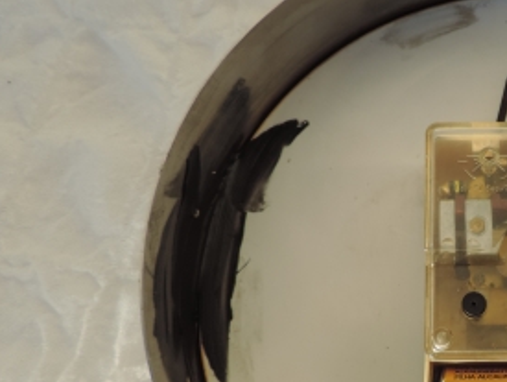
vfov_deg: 23.9
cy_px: 279
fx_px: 895
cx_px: 511
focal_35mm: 61
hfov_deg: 29.5
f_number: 3.1
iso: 80
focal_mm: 4.9
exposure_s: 1/800
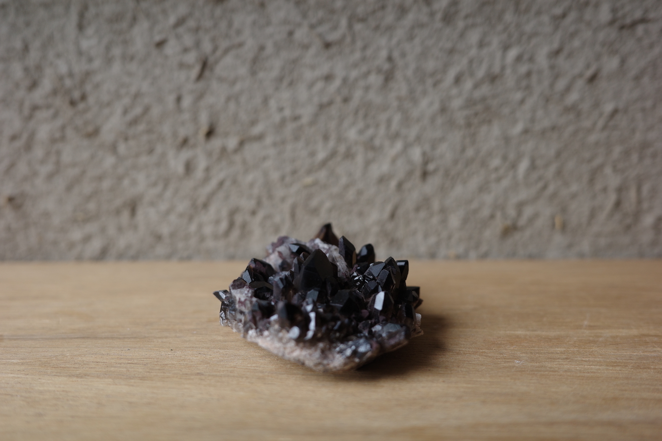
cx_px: 331
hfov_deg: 48.5
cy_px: 220
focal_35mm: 40
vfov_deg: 33.4
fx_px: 735
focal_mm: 26
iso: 200
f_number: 3.2
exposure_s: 1/125
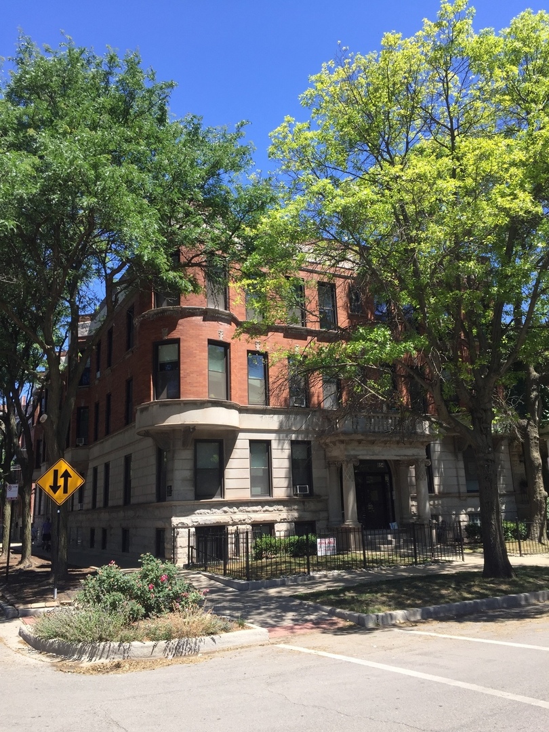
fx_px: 613
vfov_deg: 61.7
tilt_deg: +13.8
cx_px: 274
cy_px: 366
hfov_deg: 48.2
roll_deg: +1.8
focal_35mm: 29
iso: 32
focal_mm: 4.15
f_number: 2.2
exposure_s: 1/860
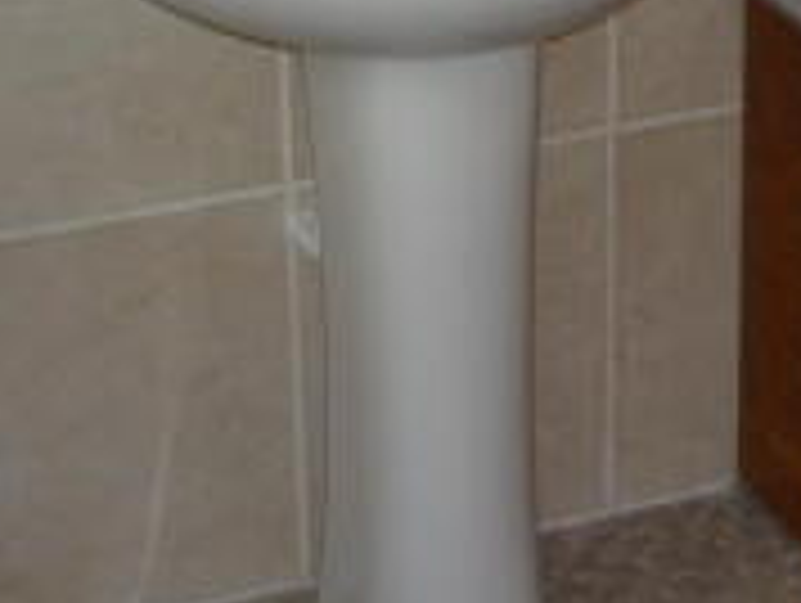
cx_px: 659
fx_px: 2502
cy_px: -169
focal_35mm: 108
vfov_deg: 13.3
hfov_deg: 18.0
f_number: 2.8
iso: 100
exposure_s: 1/30
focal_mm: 5.5
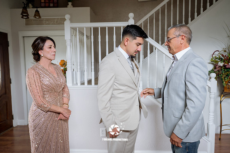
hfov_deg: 64.6
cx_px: 115
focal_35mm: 28
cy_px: 76
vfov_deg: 45.6
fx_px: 182
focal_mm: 28.5
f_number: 3.2
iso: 800
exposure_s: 1/100
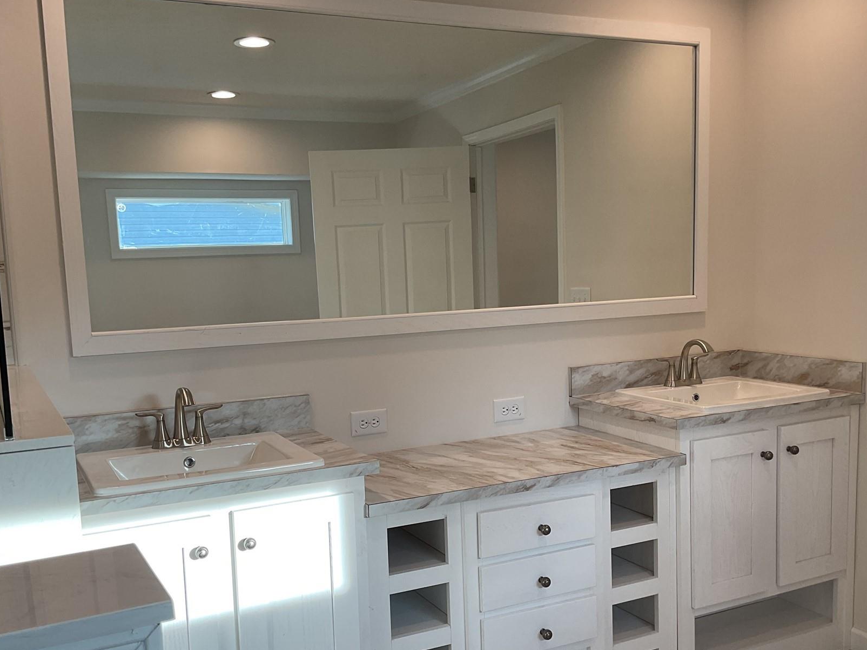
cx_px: 437
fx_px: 927
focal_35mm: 37
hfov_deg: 50.1
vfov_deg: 38.5
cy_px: 384
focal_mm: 3
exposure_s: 1/120
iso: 25
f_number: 1.8
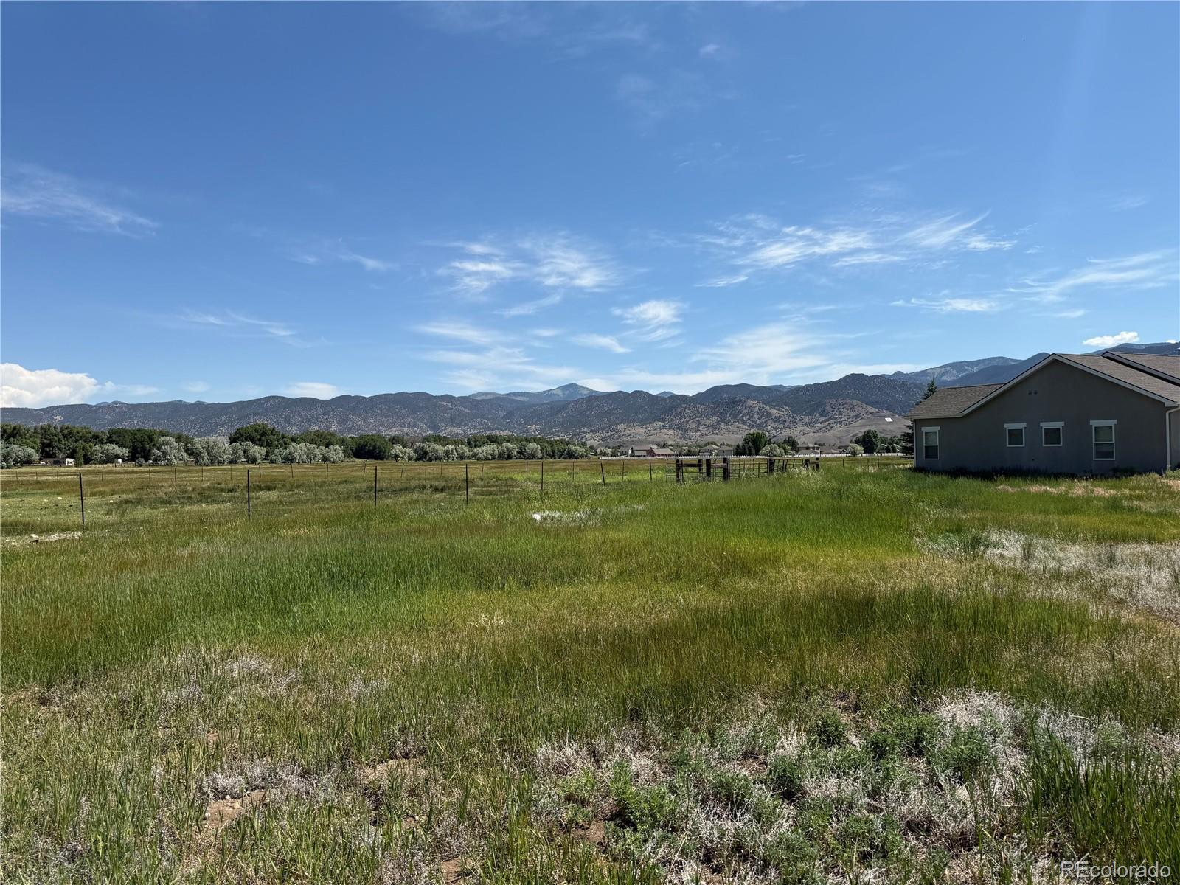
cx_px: 590
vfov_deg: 56.8
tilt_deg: +0.1
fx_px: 818
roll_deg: +1.2
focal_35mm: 24
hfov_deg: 71.6
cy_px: 442
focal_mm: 6.76
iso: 80
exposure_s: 1/6173
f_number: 1.78
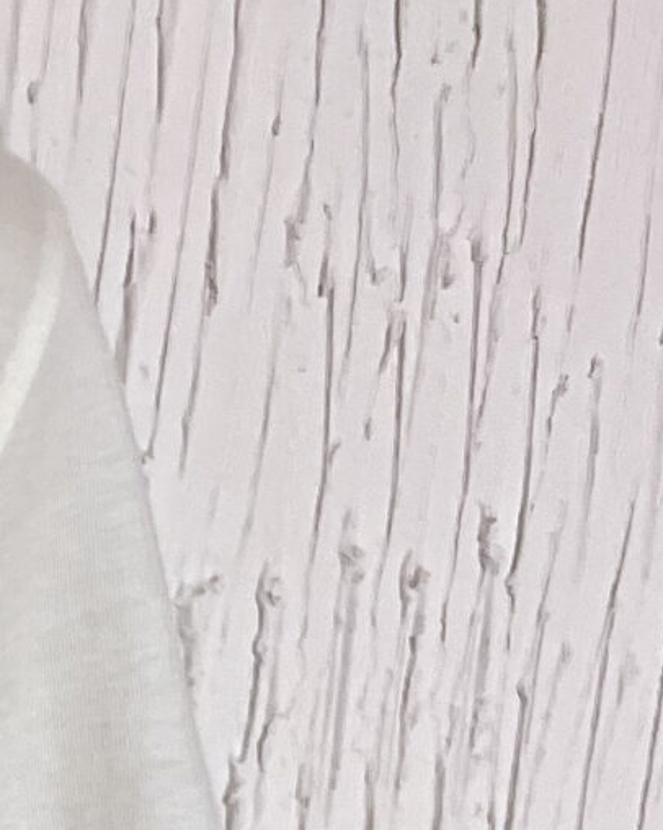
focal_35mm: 128
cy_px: 1671
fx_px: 3141
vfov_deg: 13.0
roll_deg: +2.4
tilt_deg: -24.9
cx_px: -836
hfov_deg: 10.6
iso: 125
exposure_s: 1/113
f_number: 1.5
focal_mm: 5.7
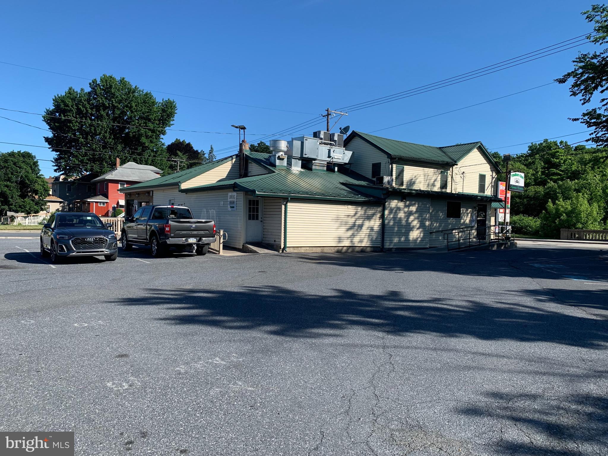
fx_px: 457
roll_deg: -1.2
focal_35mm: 26
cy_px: 228
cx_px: 304
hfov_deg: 67.3
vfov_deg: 53.1
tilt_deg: -3.2
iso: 25
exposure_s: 1/1513
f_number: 1.8
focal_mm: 4.25
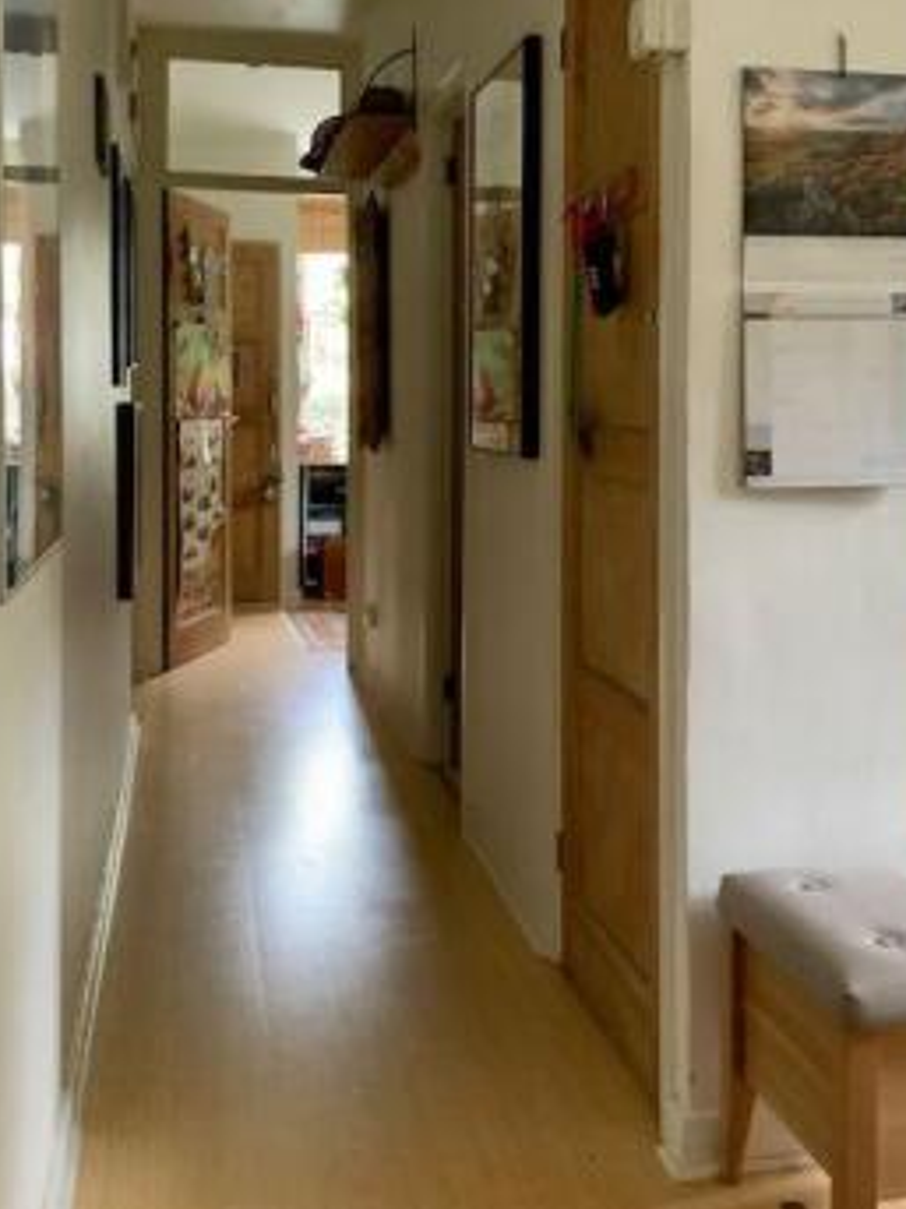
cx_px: 508
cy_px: 538
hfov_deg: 38.6
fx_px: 1292
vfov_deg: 50.1
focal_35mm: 37
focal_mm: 3
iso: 400
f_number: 1.8
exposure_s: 1/30
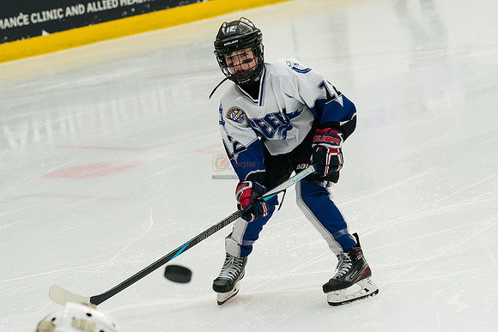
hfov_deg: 11.3
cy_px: 143
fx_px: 2510
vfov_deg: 7.6
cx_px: 273
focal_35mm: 181
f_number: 3.5
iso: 1600
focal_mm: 91
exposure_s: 1/1600
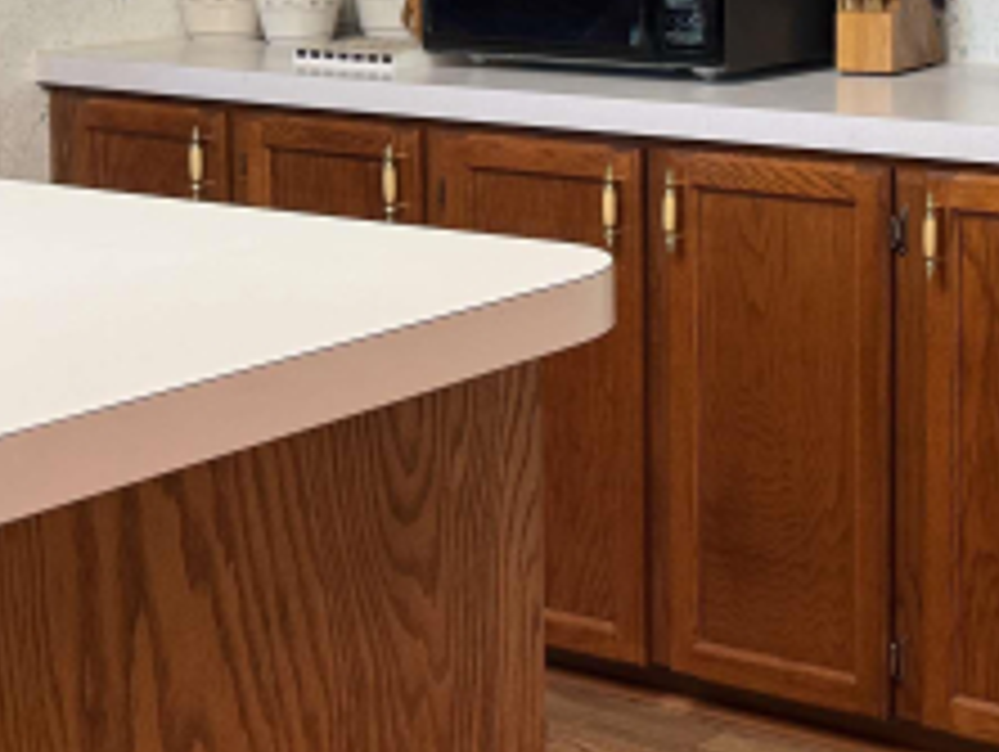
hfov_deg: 24.2
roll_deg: +0.1
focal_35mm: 72
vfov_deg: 19.7
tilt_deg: -4.4
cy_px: -45
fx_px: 2080
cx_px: 1240
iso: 200
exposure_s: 1/120
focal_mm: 6.76
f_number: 1.78
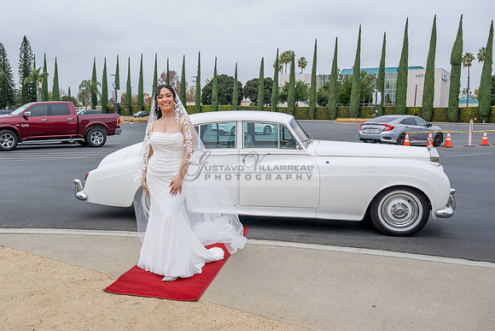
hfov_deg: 55.8
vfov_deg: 39.1
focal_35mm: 34
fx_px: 465
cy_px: 165
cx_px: 207
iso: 200
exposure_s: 1/320
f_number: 8
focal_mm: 28.5
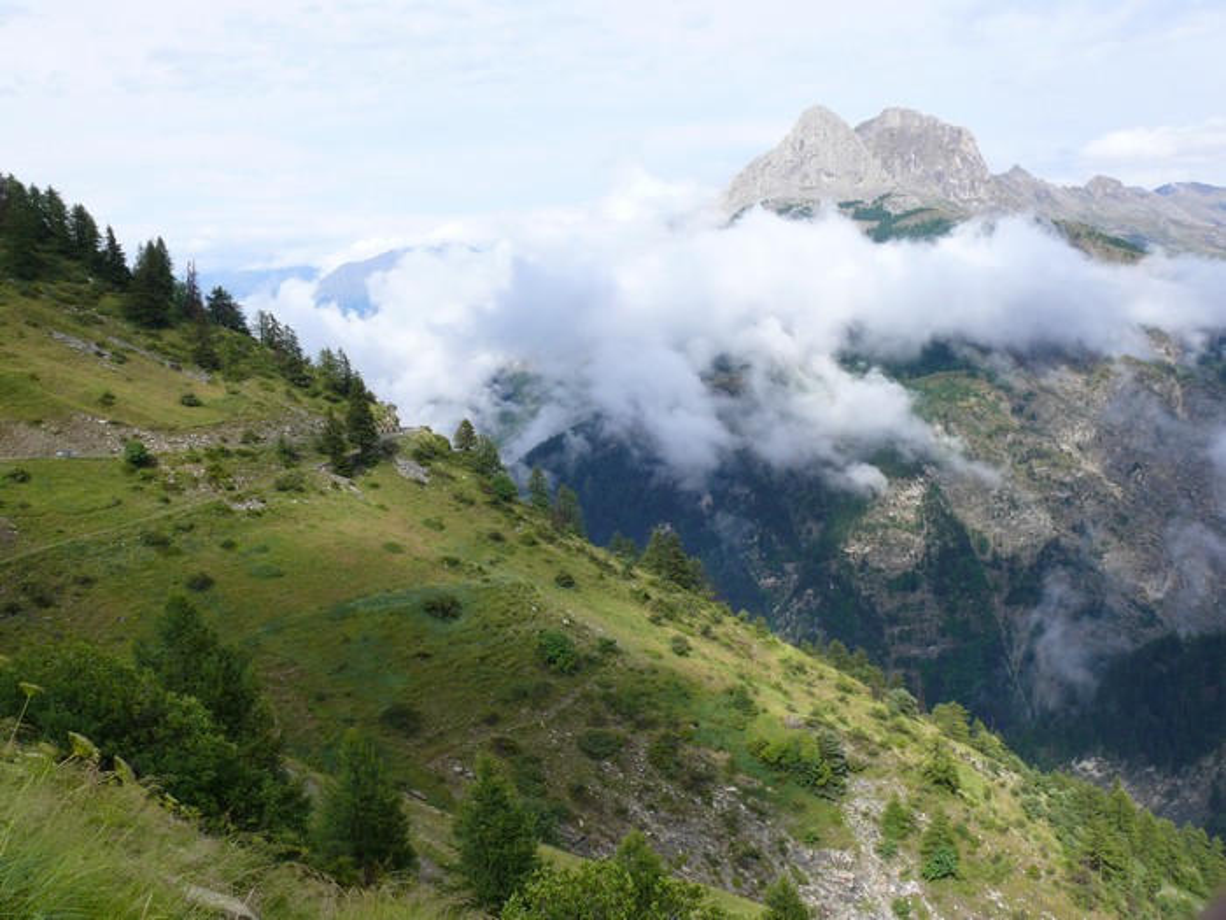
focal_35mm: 35
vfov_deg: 40.7
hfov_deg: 52.6
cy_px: 460
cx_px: 613
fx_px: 1240
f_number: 5.6
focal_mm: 7.4
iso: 100
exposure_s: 1/320
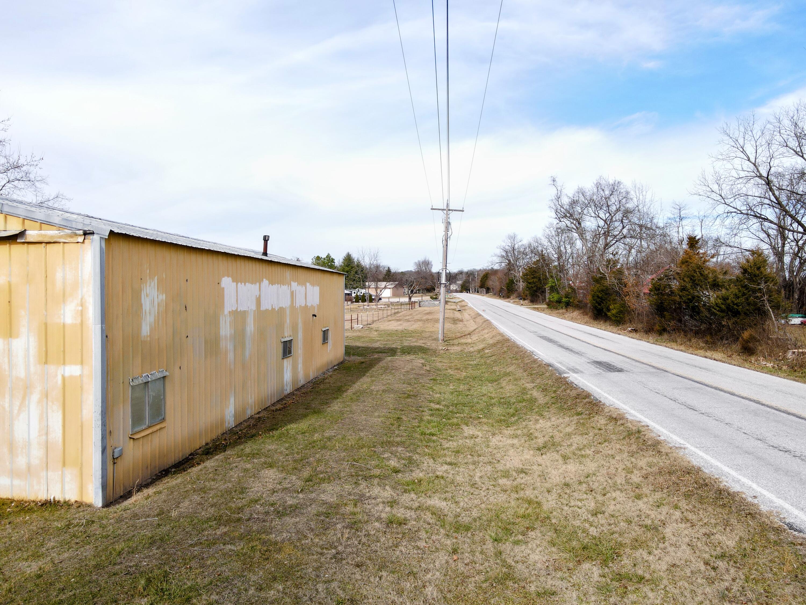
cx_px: 403
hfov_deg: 71.6
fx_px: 559
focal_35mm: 24
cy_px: 302
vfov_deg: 56.8
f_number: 2.8
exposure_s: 1/320
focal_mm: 4.5
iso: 100
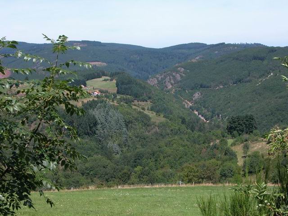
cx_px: 144
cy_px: 108
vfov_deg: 22.3
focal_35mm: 66
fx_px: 549
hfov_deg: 29.4
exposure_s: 1/290
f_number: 5.8
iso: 100
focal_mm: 16.8
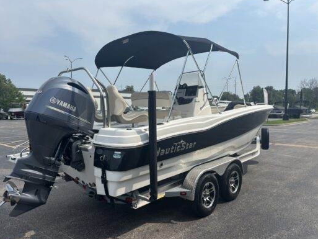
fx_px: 248
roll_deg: +0.0
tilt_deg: -3.6
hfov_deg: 65.3
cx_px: 154
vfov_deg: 51.4
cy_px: 120
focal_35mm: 27
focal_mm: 5.96
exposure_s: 1/4425
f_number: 1.6
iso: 50
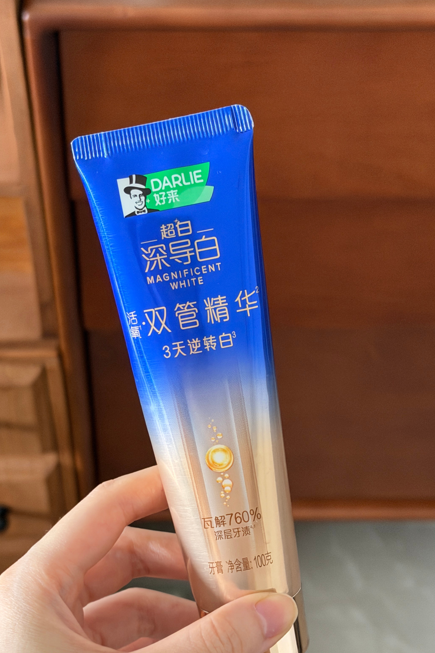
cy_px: 384
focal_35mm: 65
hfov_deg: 20.9
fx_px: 1178
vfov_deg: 30.9
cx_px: 196
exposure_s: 1/30
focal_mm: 6.76
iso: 640
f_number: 1.78
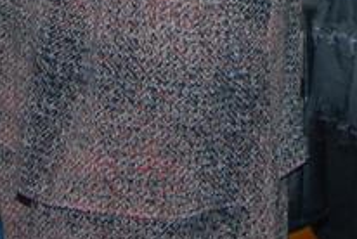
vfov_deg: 6.4
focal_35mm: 200
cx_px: 296
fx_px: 1986
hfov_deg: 10.2
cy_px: -416
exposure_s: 1/6
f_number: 5.6
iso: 400
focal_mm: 24
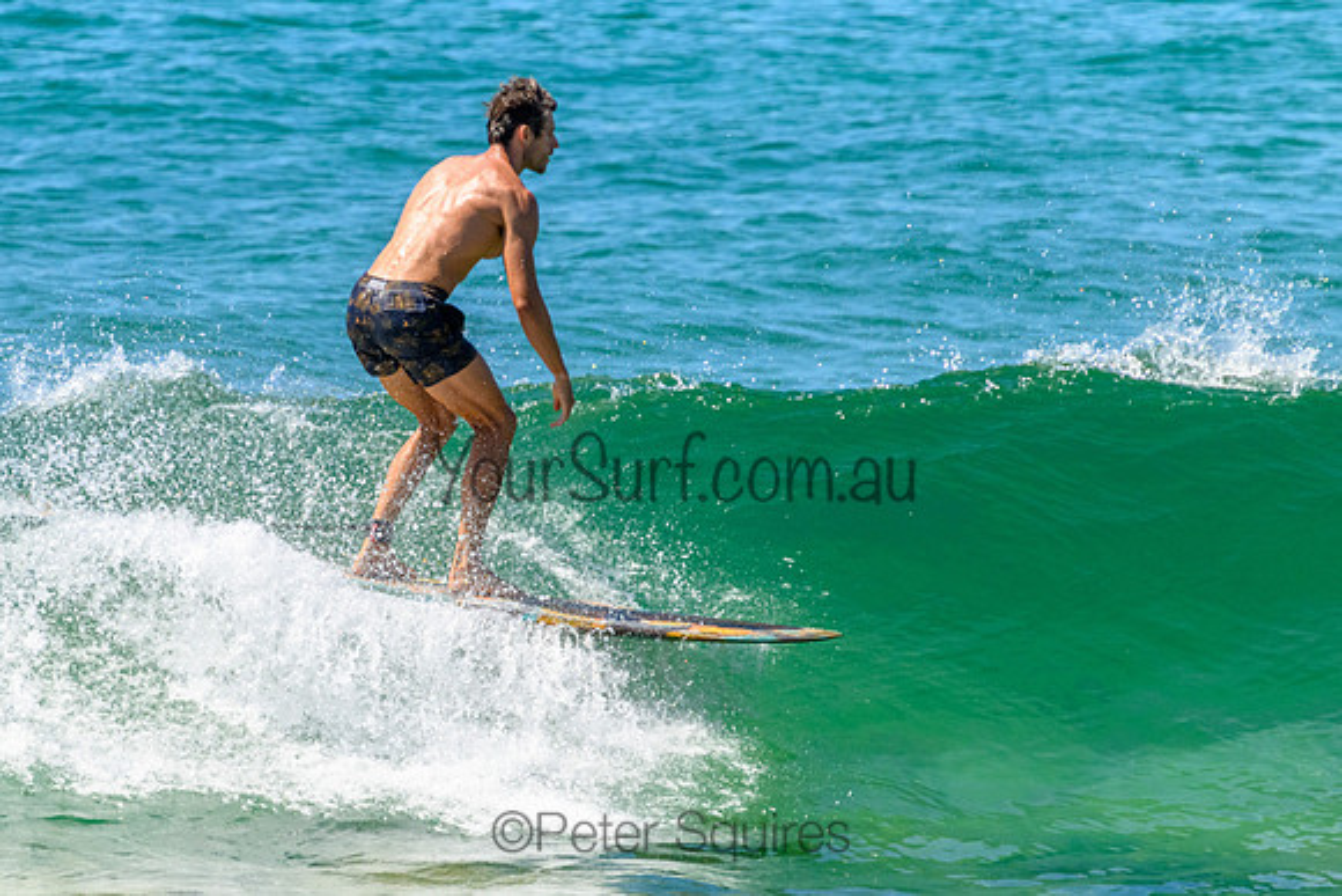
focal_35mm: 1101
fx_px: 41035
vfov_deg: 1.3
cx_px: 551
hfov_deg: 1.9
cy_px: 446
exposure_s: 1/2000
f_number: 11
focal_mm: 800
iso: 1600
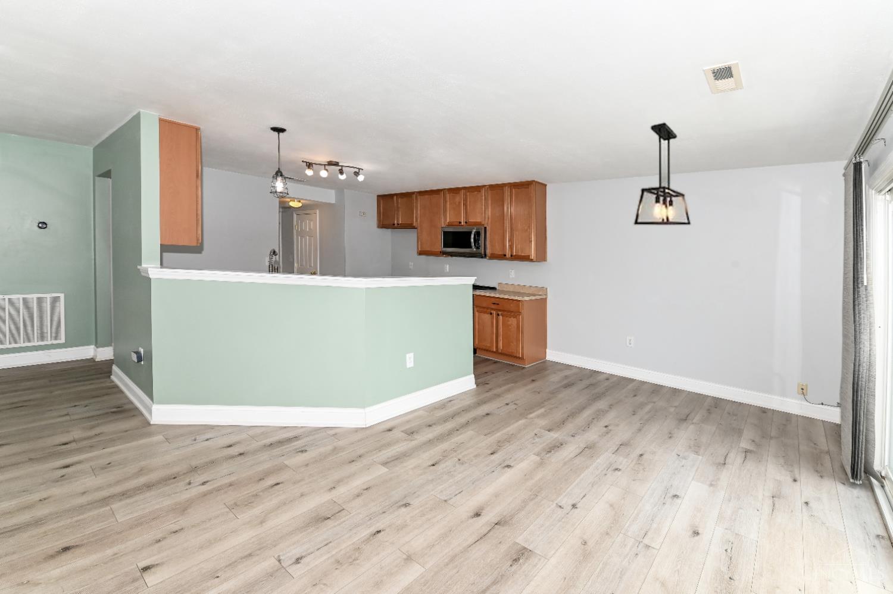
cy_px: 297
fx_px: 372
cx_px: 446
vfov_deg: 77.2
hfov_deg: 100.4
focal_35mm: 15
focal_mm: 15
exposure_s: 1/80
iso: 400
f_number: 8
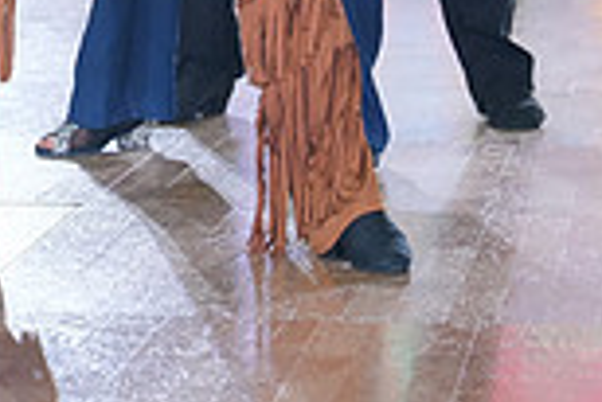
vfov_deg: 5.3
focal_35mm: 256
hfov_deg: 8.0
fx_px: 4285
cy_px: -334
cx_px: -8
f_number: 4
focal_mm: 68
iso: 2000
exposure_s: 1/400
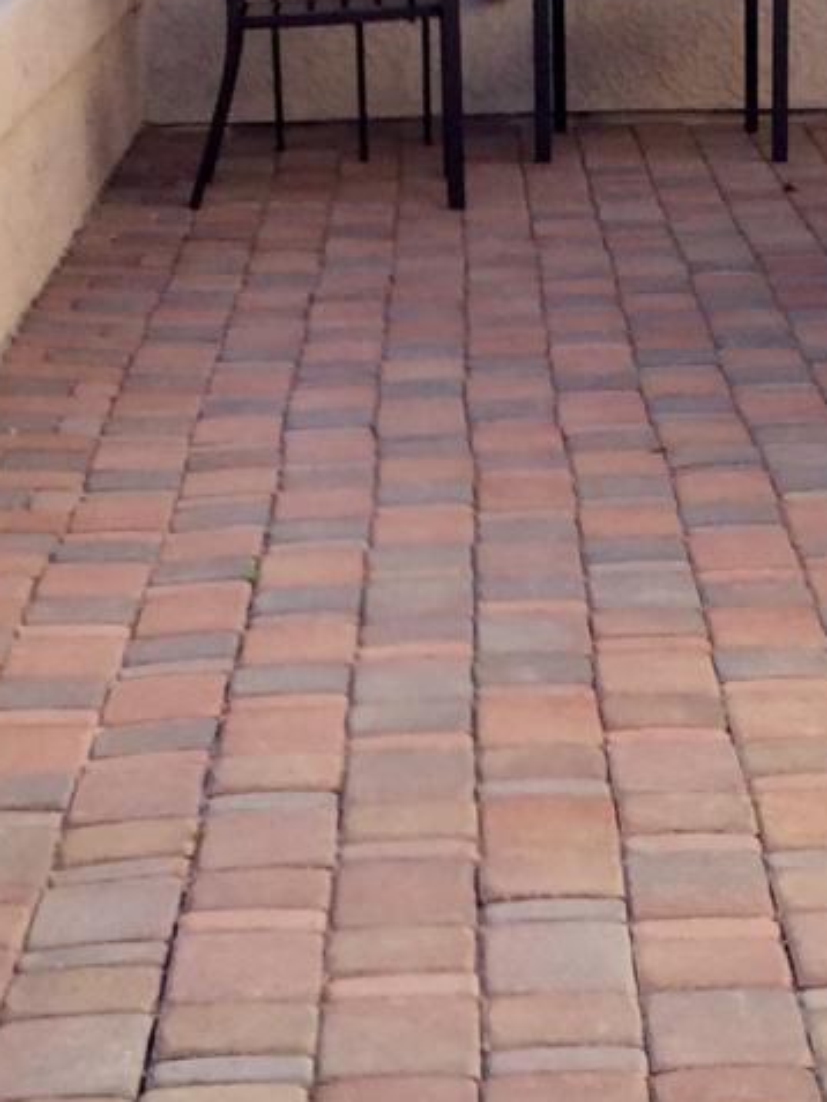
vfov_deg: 15.2
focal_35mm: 130
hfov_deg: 11.3
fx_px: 4139
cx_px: 820
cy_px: 626
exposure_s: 1/242
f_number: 2.4
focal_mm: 3.3
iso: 25
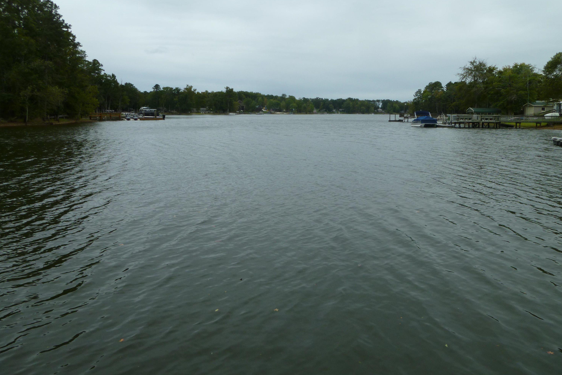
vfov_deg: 47.8
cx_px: 287
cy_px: 159
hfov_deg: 67.4
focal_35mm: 27
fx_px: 421
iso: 80
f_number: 3.3
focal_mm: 4.5
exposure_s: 1/400
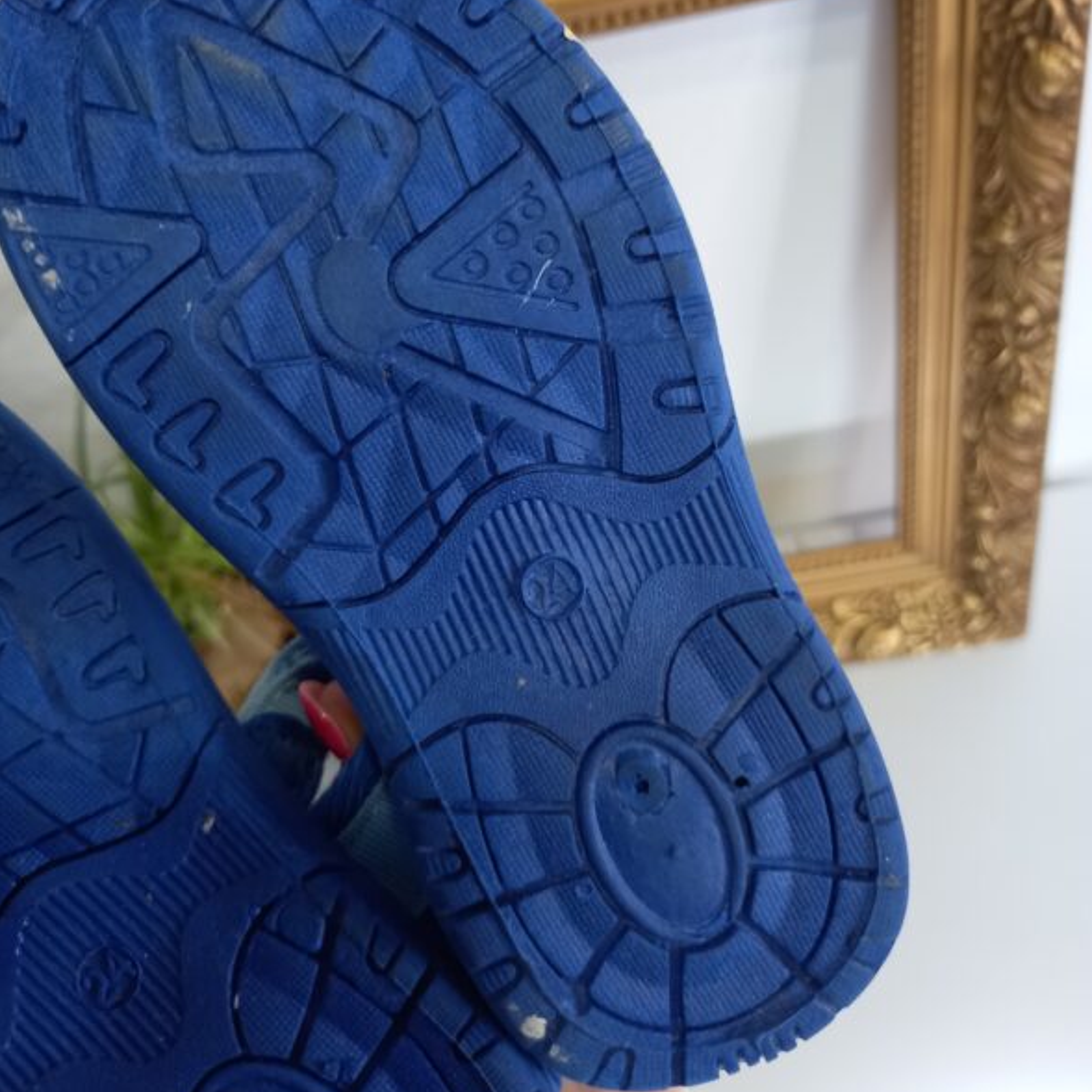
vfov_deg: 53.8
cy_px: 460
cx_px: 552
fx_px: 1071
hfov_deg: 54.0
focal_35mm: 30
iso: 200
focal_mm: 4.6
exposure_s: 1/50
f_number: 2
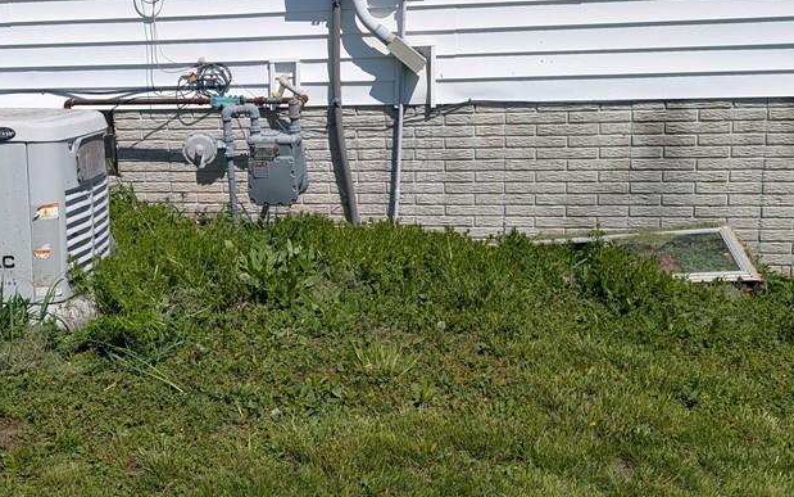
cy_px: 199
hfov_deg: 46.1
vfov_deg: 30.5
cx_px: 237
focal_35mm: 42
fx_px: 909
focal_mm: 6.9
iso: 22
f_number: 1.68
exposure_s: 1/1764
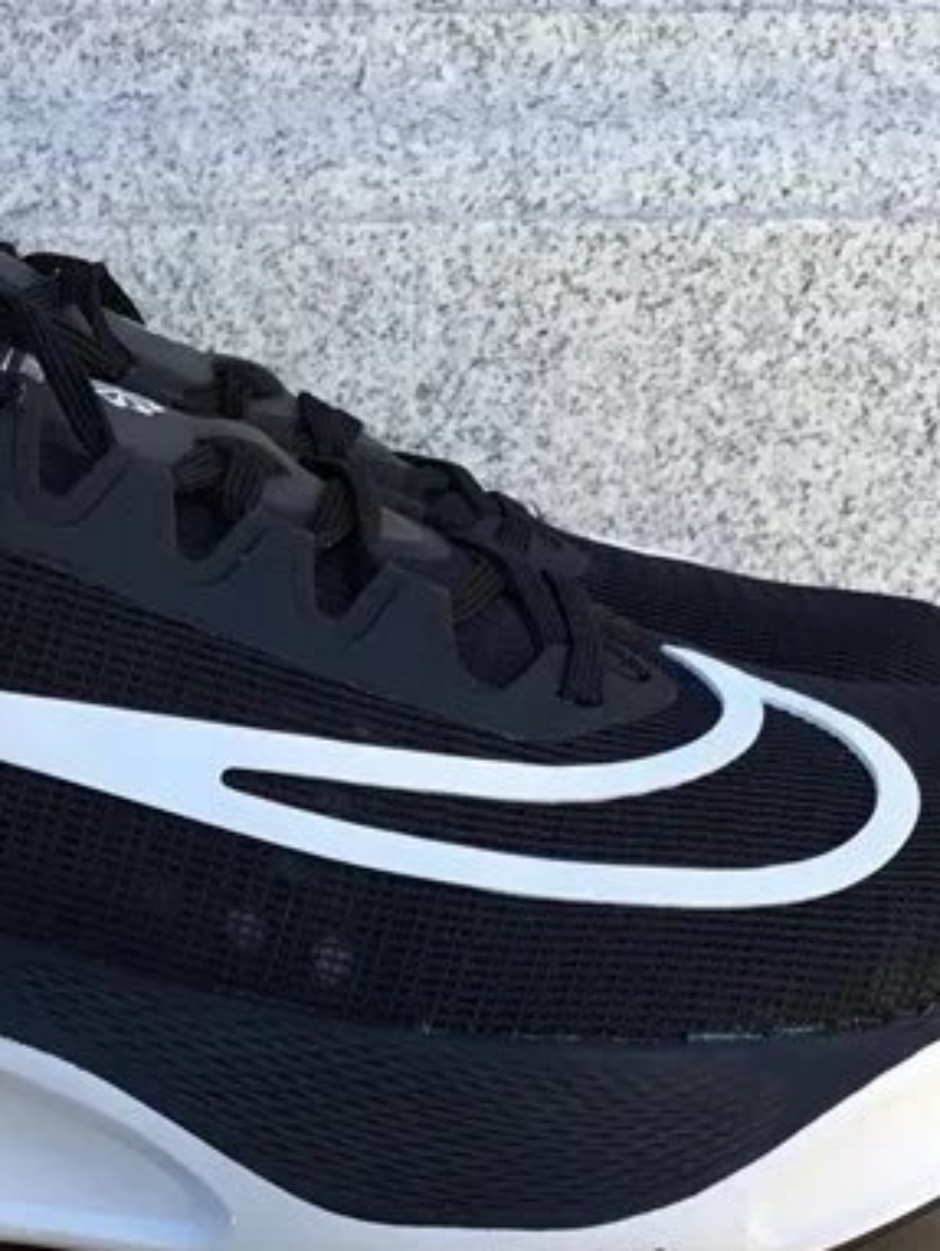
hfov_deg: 19.8
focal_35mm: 73
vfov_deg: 25.9
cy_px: 1102
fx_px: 2640
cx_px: 111
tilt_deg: -19.7
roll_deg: +0.8
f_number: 2.4
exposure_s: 1/114
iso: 25
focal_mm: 3.3
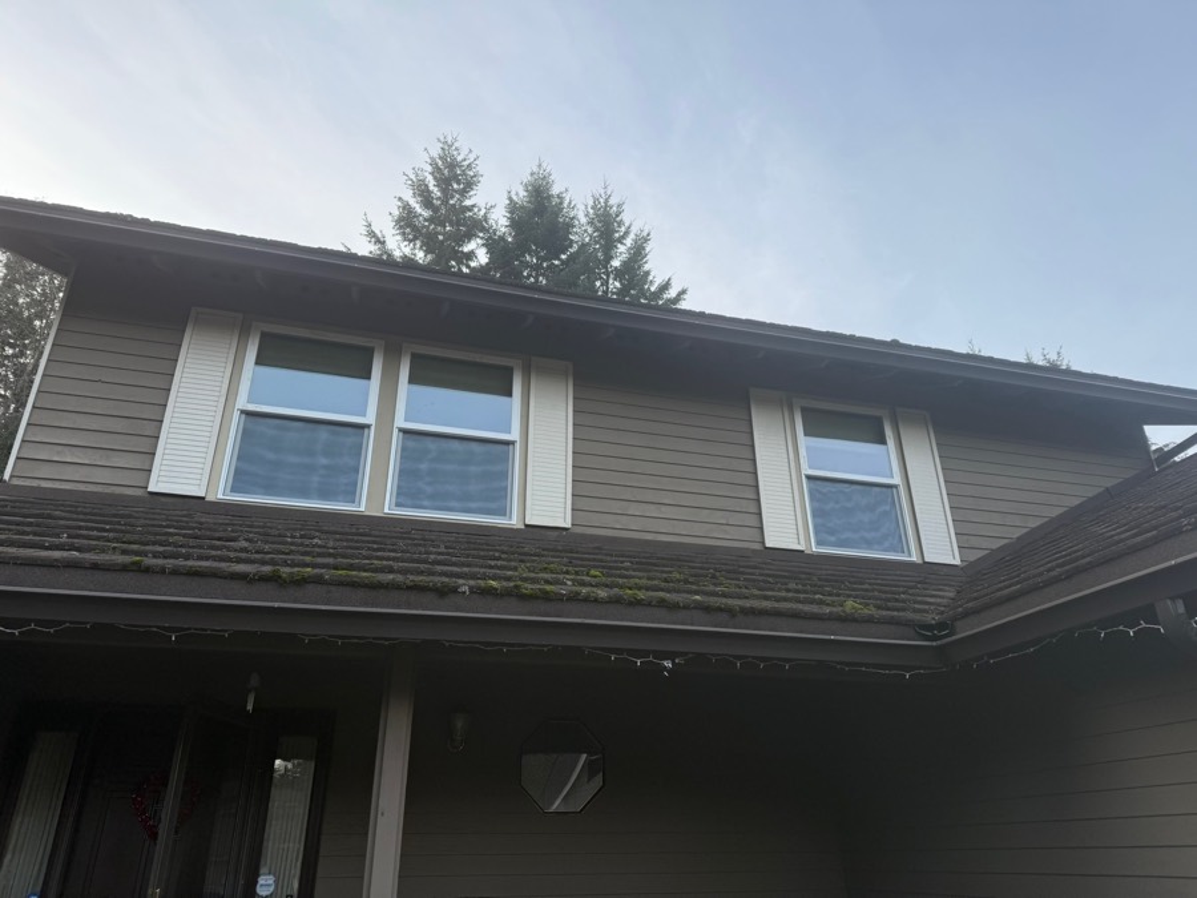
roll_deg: +0.5
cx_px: 598
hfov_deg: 71.6
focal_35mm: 24
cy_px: 449
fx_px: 830
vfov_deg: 56.8
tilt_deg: +25.9
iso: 80
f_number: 1.78
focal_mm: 6.76
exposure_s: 1/780
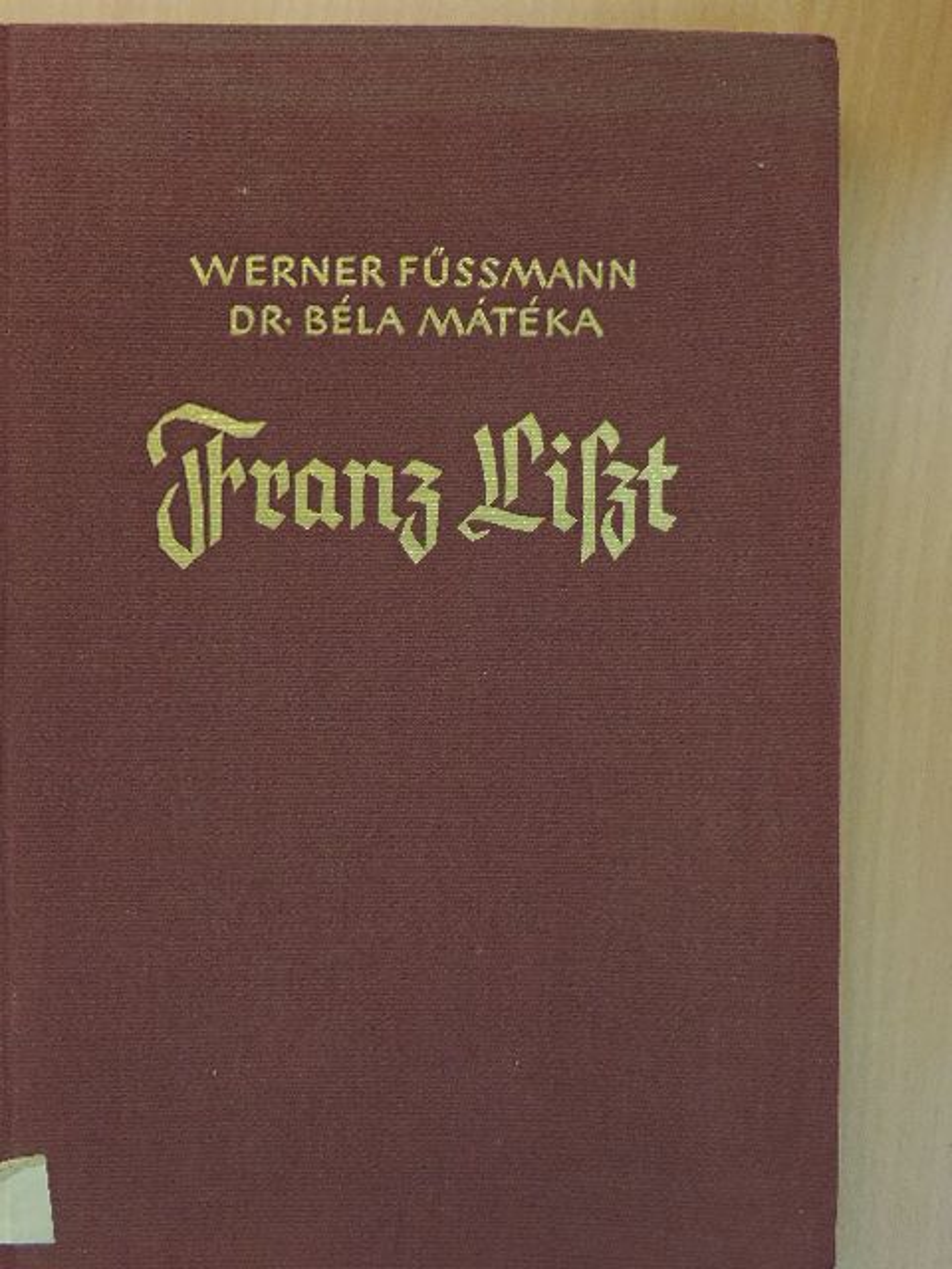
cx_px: 476
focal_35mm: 47
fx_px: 1723
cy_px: 634
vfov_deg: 40.4
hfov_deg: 30.9
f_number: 3.5
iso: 800
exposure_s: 1/100
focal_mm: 8.3
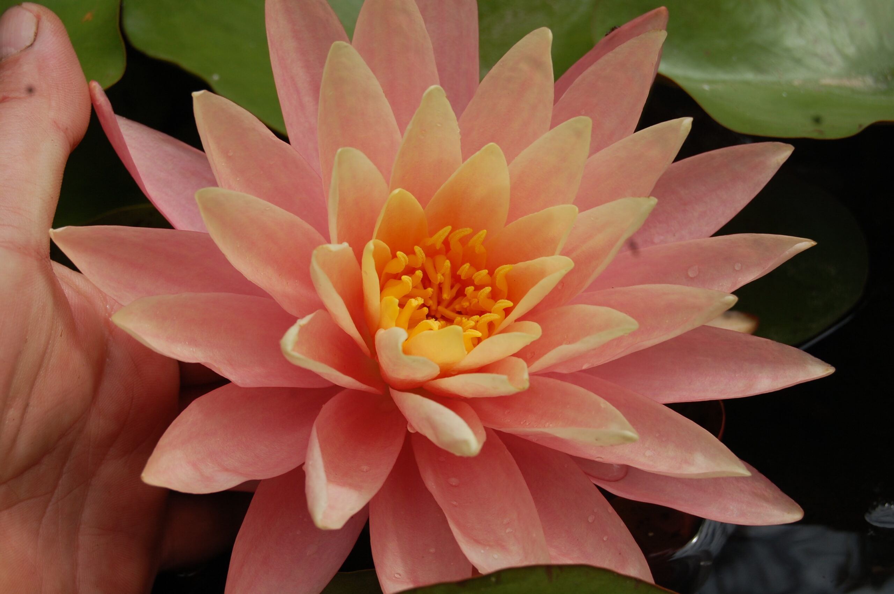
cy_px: 297
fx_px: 2047
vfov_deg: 16.5
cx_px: 447
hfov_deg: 24.6
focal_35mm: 82
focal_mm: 55
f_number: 9
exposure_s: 1/320
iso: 200
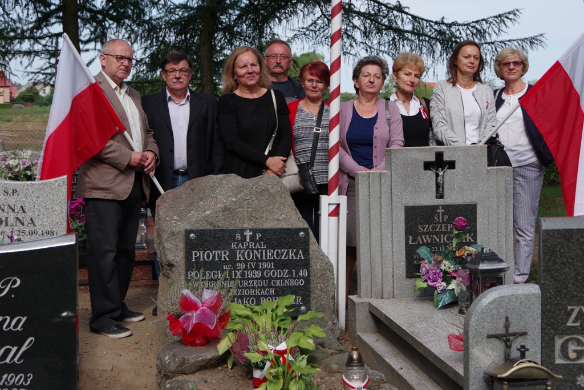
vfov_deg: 25.1
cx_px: 292
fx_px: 876
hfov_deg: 36.9
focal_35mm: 54
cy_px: 195
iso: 200
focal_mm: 36
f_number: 6.3
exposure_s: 1/400
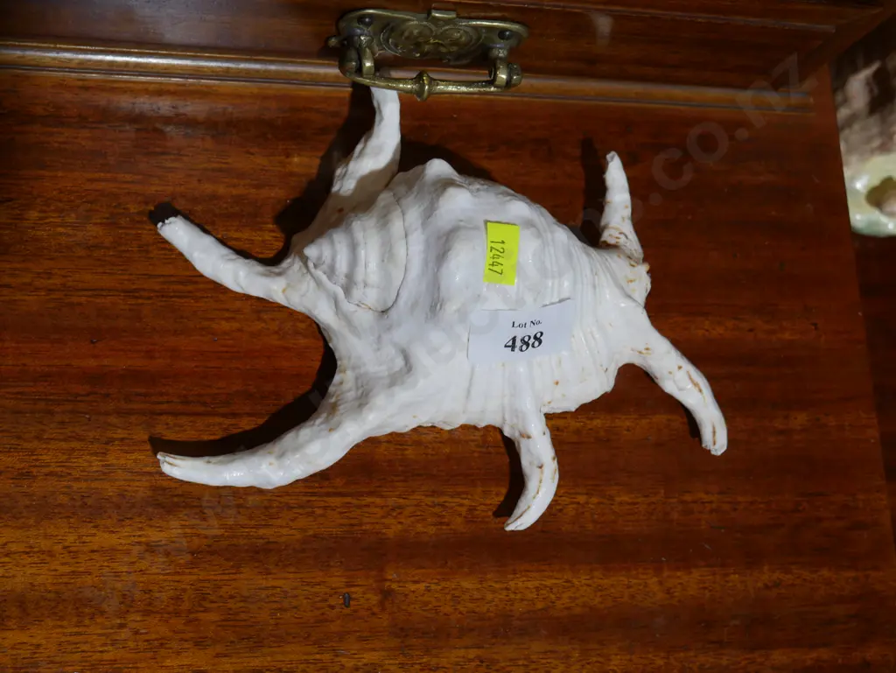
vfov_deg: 26.1
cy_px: 336
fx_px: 1450
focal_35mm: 56
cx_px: 448
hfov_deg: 34.3
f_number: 5.3
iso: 320
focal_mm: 28
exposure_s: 1/60
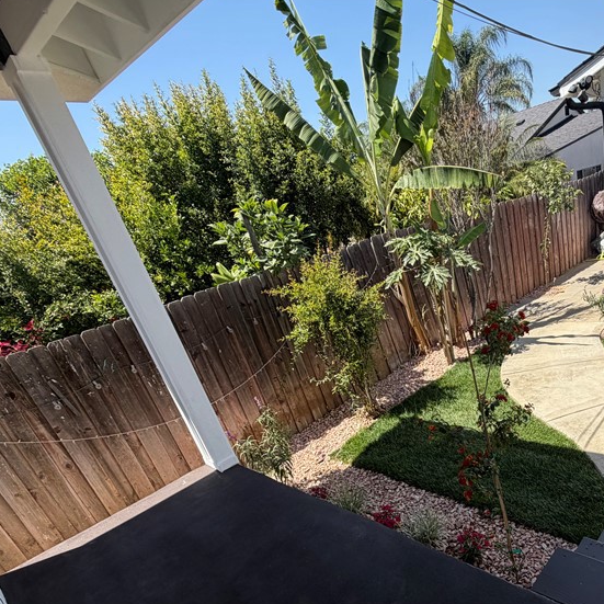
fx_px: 454
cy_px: 409
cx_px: 455
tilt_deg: -25.3
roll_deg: +13.6
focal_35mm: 23
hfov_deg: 63.2
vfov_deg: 65.3
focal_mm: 2.22
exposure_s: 1/770
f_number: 2.2
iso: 32
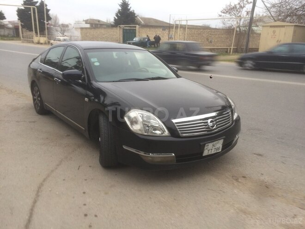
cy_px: 114
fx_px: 256
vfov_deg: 48.2
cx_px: 152
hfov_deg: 61.7
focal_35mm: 29
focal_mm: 4.15
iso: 40
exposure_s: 1/50
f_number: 2.2
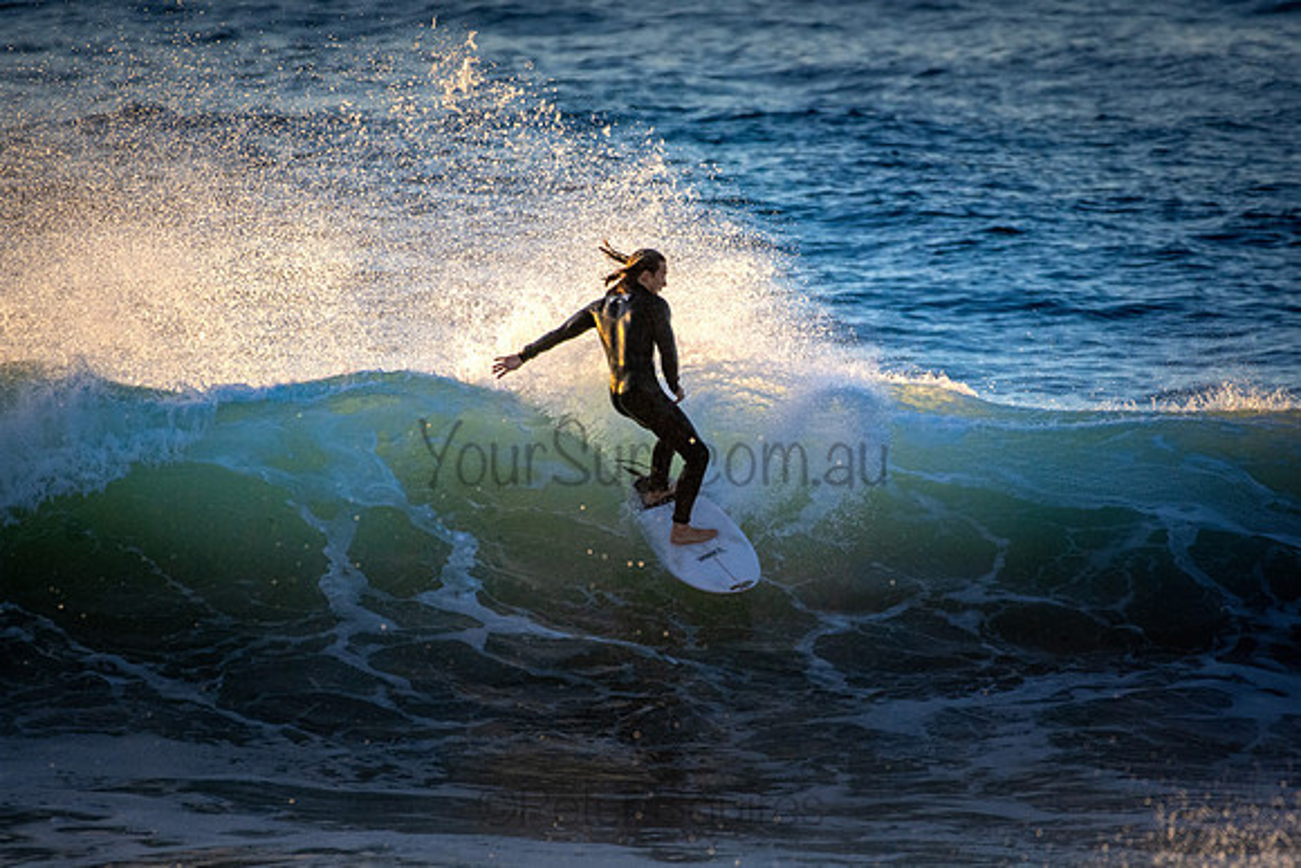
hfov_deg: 2.7
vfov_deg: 1.8
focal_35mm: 750
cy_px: 434
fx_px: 27109
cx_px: 650
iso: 1000
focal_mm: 500
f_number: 5.6
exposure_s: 1/2000
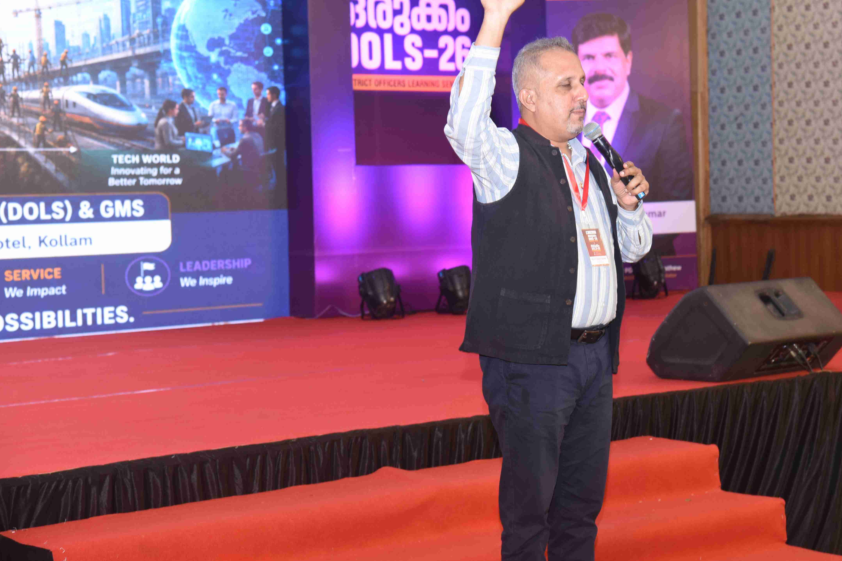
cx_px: 522
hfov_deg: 24.4
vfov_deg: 16.5
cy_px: 249
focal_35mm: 83
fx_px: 1941
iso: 800
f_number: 5
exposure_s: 1/100
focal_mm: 65
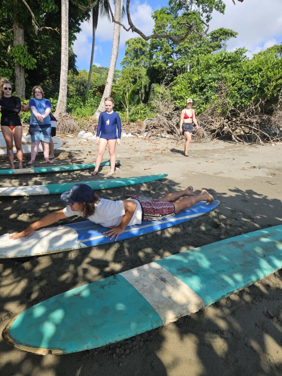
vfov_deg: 73.9
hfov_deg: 58.9
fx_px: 250
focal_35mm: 23
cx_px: 141
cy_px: 188
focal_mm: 5.4
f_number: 1.8
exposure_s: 1/861
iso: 25
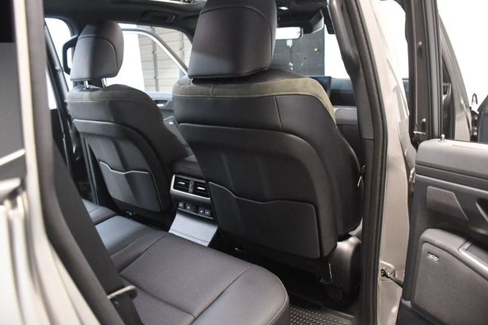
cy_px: 159
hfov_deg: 65.5
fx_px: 379
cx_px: 236
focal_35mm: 28
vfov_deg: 46.4
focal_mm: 18
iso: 6400
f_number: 3.5
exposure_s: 1/60
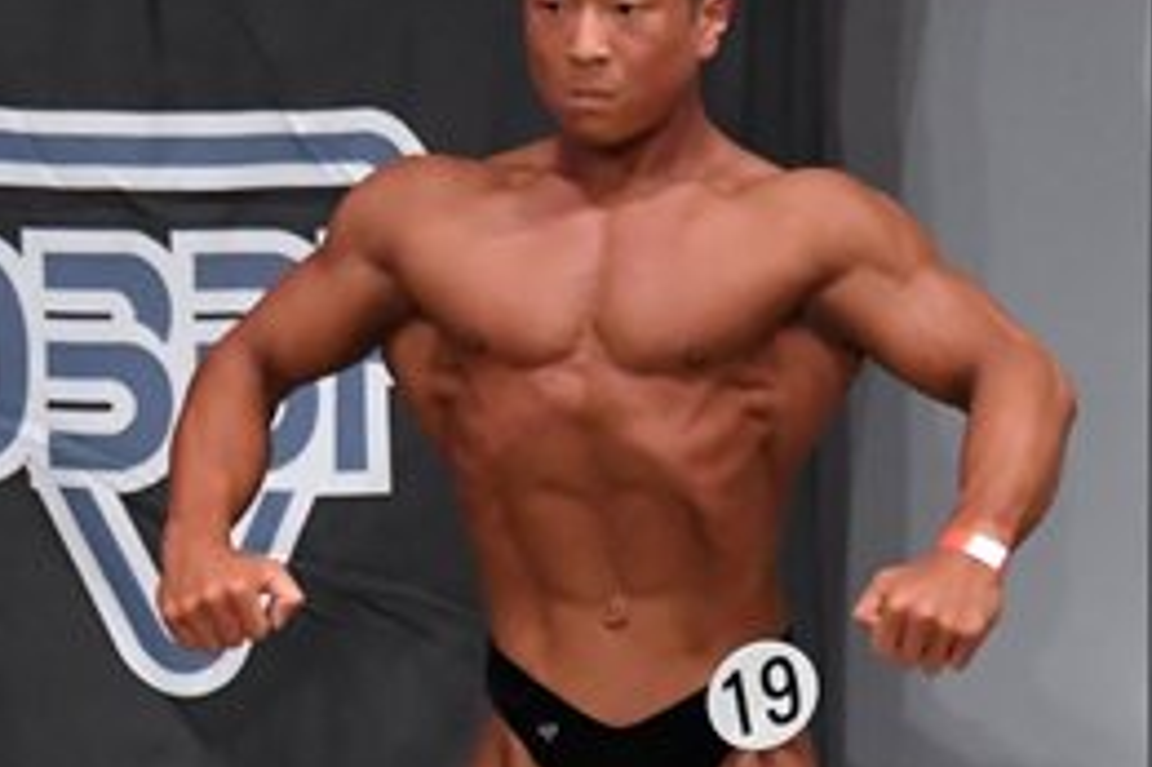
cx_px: -343
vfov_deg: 2.0
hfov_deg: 3.1
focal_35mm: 671
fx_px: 21458
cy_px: 727
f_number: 5.6
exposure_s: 1/400
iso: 5000
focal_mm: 150
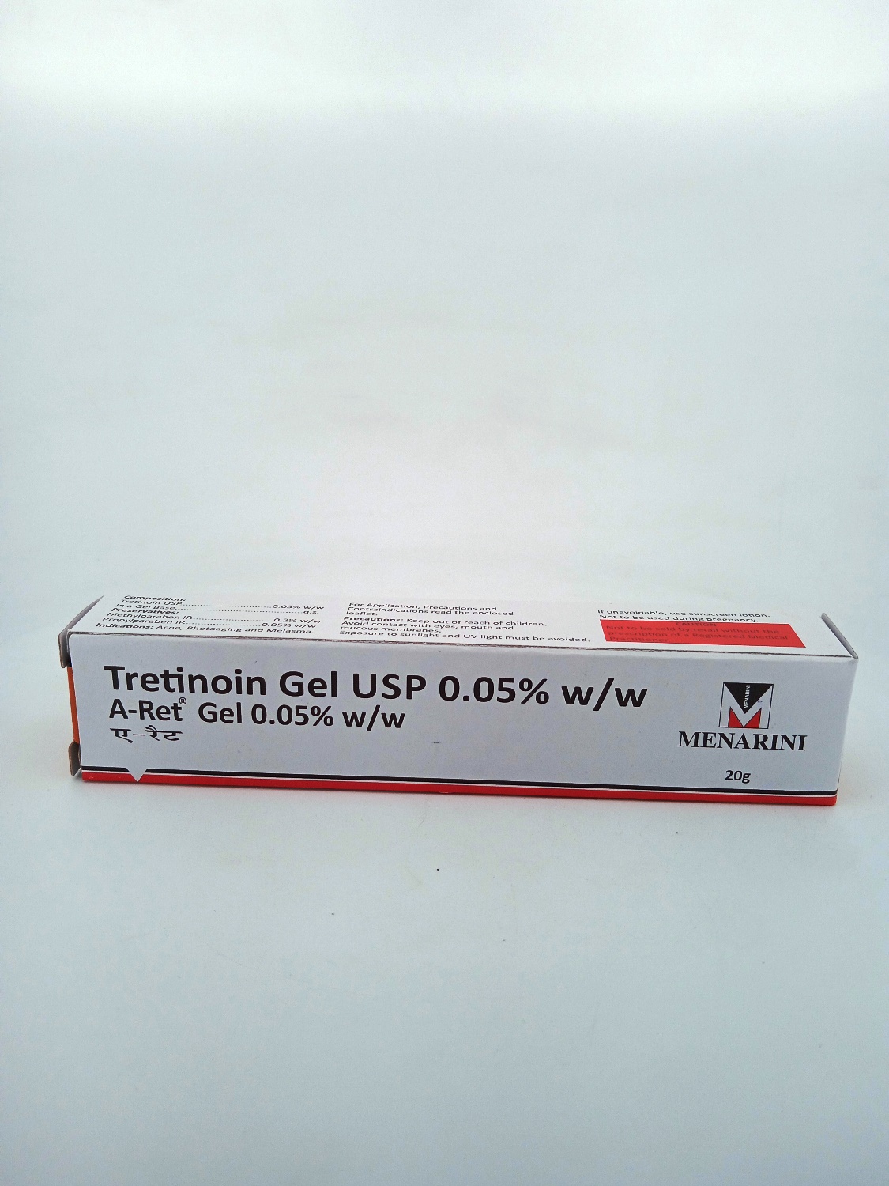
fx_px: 959
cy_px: 593
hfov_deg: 49.7
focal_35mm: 28
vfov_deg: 63.4
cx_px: 444
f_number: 2.2
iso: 100
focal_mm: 3.43
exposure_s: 1/224
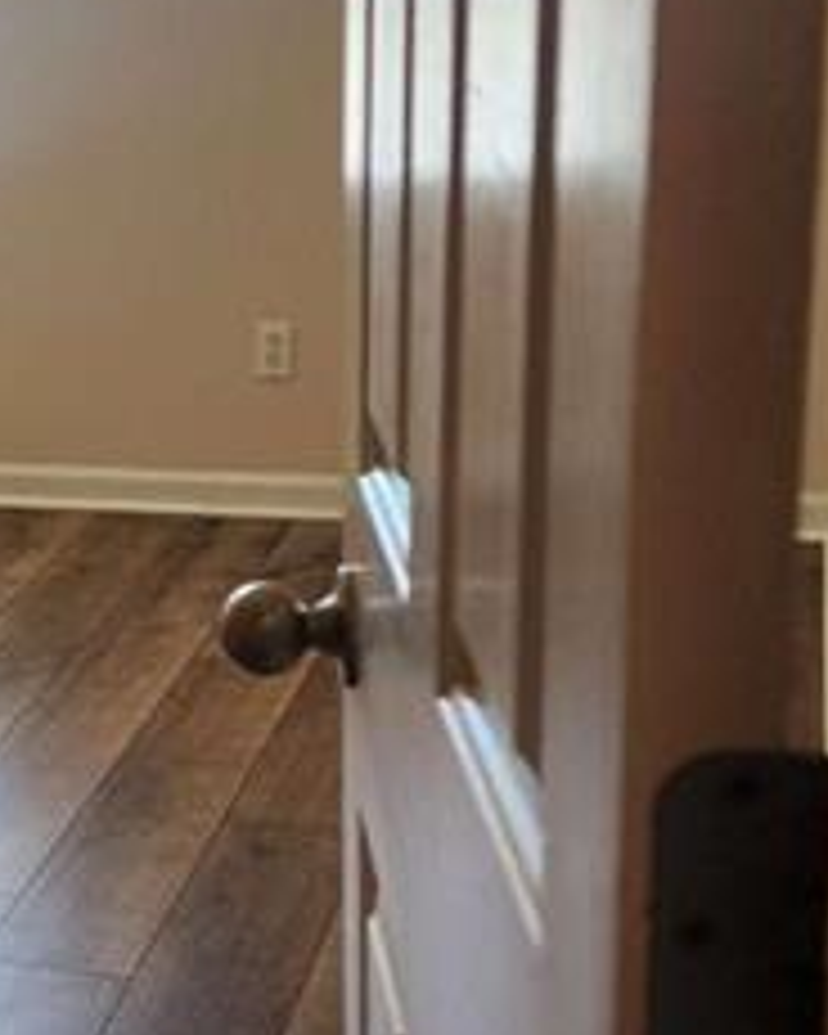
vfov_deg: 25.4
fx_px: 2297
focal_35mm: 75
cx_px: -238
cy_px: 585
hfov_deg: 19.0
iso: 250
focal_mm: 6.4
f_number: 1.8
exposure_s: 1/120
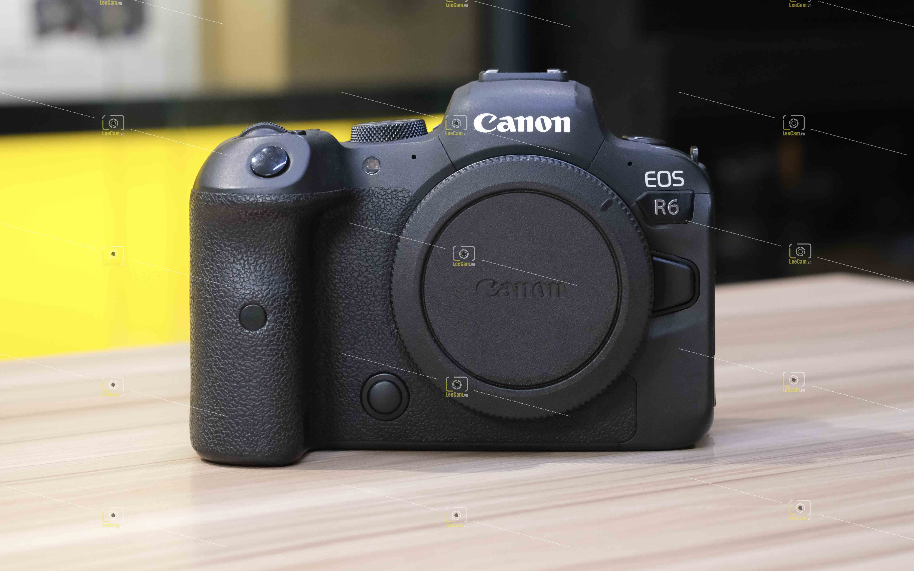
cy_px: 267
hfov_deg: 22.6
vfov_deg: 14.2
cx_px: 456
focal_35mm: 92
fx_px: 2292
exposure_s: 1/125
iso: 3200
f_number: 6.4
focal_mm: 60
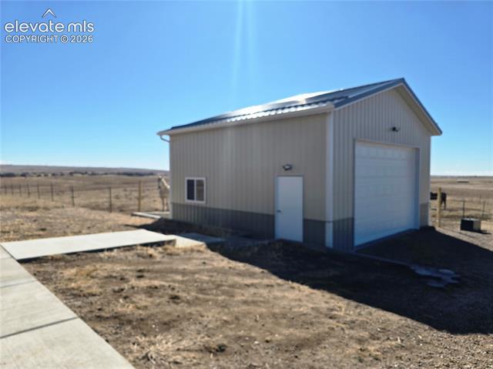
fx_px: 327
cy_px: 184
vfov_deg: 58.8
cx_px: 246
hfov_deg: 74.0
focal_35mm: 23
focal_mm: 6.3
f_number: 1.7
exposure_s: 1/1038
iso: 12
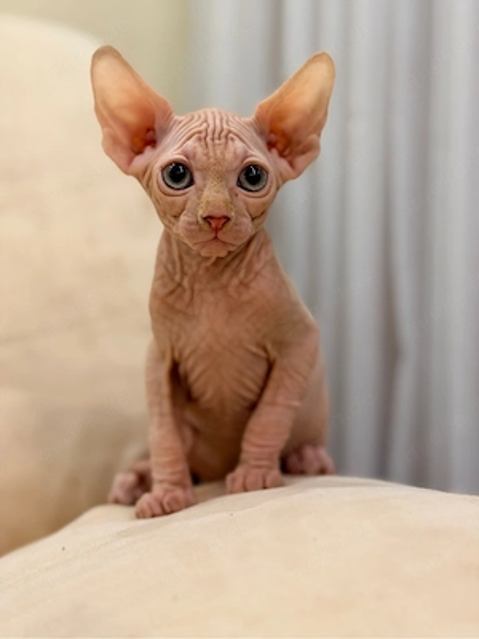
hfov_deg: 30.3
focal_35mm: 48
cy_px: 320
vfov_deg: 39.7
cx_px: 240
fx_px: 886
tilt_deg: -5.3
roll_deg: -0.6
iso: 100
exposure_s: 1/50
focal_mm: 6.76
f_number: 1.78
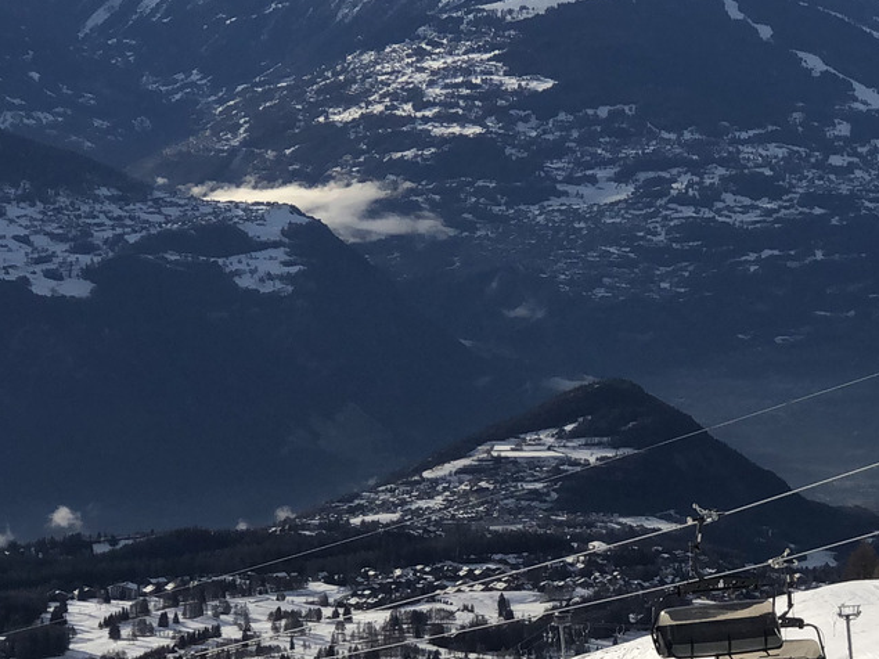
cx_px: 730
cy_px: 460
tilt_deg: -8.7
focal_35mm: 131
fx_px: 3326
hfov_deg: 14.9
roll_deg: +0.1
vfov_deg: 11.3
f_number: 2.4
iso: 16
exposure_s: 1/3205
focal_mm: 6
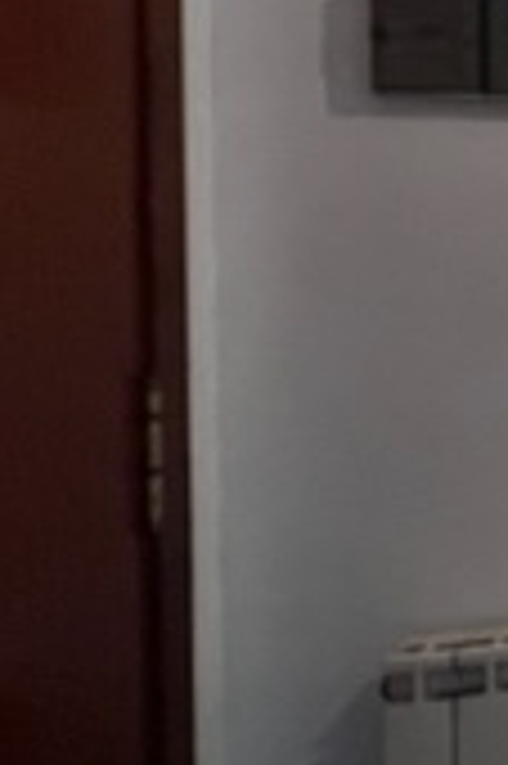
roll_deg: +0.0
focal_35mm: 51
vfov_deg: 38.3
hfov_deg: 13.7
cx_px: 1326
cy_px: 234
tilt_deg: -1.8
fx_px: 1082
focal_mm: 1.57
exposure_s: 1/50
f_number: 1.8
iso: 160
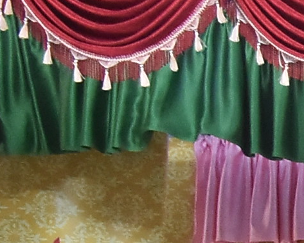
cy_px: 824
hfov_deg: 6.5
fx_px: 2167
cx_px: 1192
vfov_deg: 5.8
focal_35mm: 241
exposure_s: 1/100
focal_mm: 18
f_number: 3.5
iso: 1000
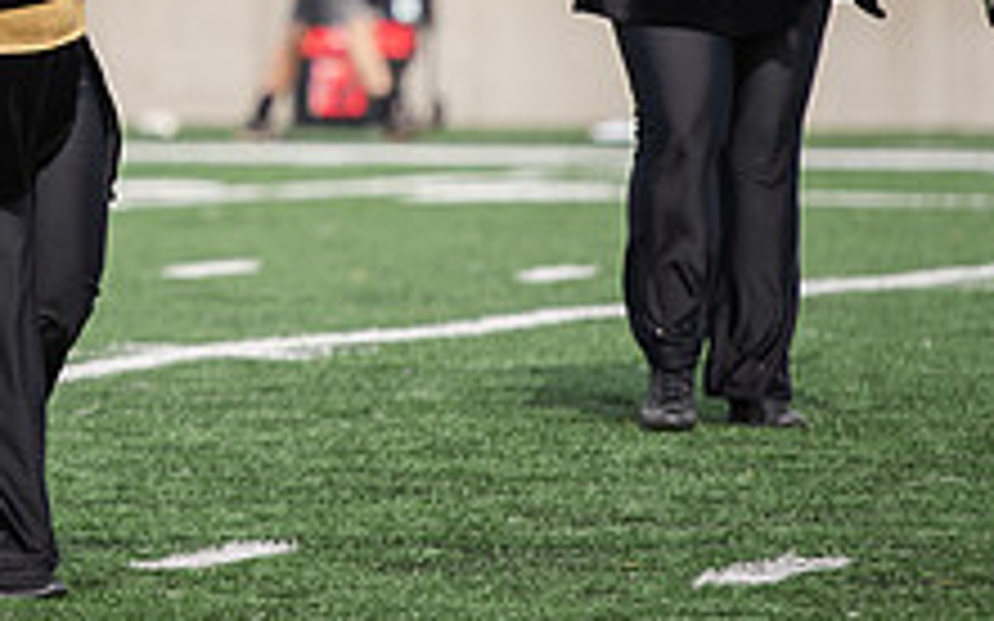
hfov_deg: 4.2
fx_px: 13433
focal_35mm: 496
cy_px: -196
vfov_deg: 2.6
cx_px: 27
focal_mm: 185
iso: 160
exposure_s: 1/1250
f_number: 3.5
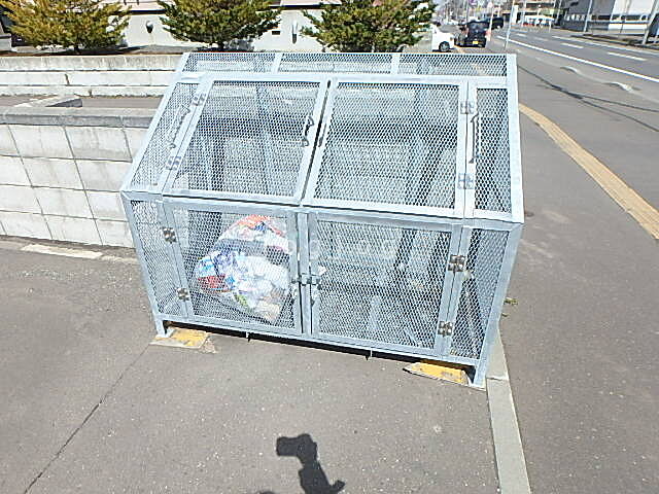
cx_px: 330
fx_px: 400
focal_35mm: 21
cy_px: 247
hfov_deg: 79.0
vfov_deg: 63.4
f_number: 3.5
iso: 125
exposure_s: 1/800
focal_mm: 3.7
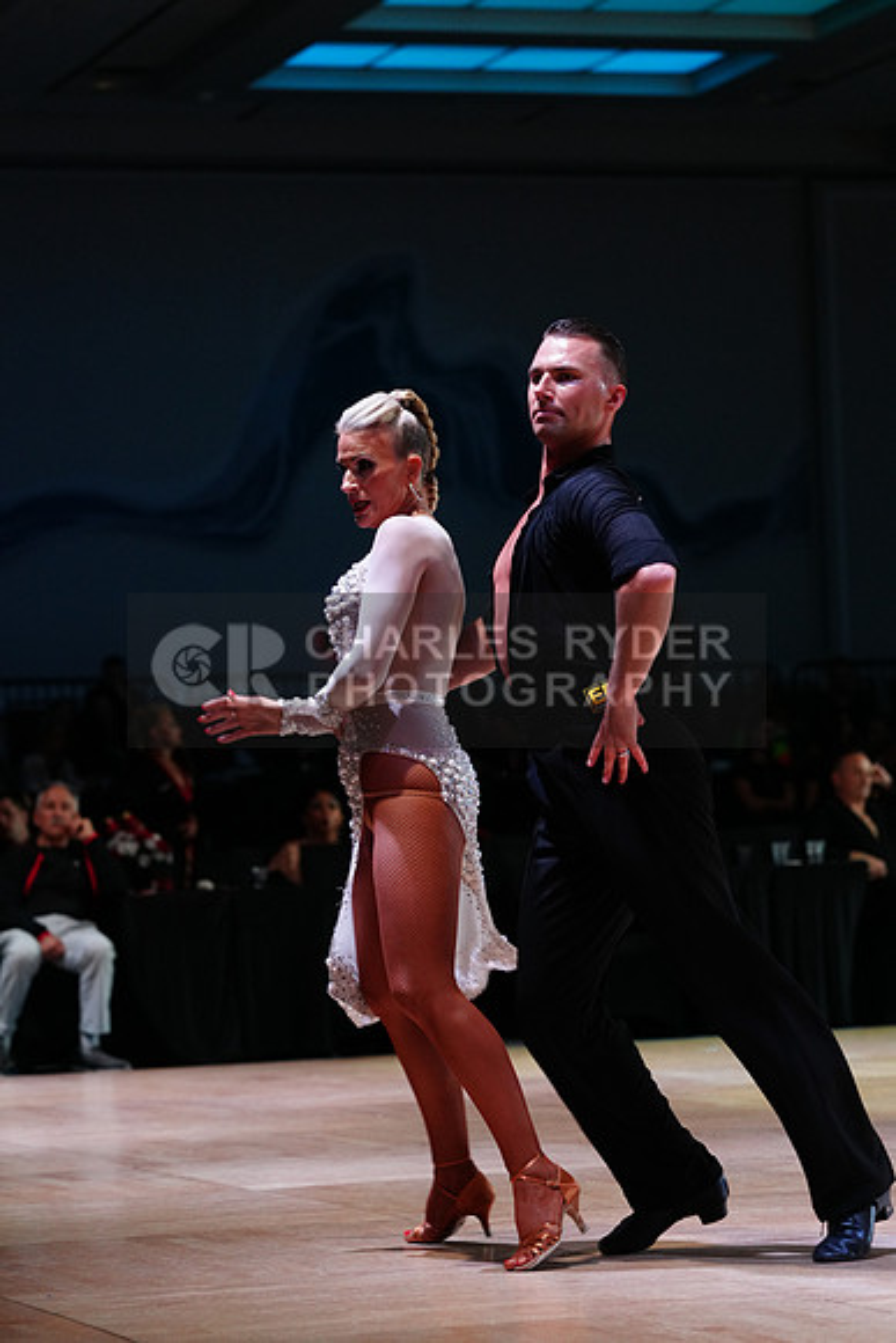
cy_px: 672
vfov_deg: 17.3
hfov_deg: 11.6
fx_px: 4402
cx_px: 448
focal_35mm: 118
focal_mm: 118
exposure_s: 1/320
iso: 2500
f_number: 4
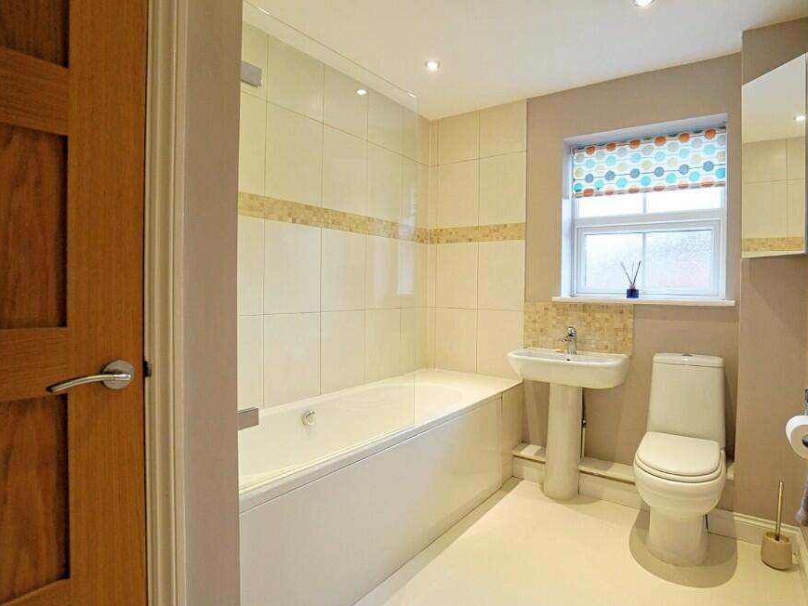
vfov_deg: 74.7
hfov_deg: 90.5
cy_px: 303
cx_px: 458
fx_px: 397
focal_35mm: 17
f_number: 4
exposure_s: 1/160
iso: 1250
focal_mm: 10
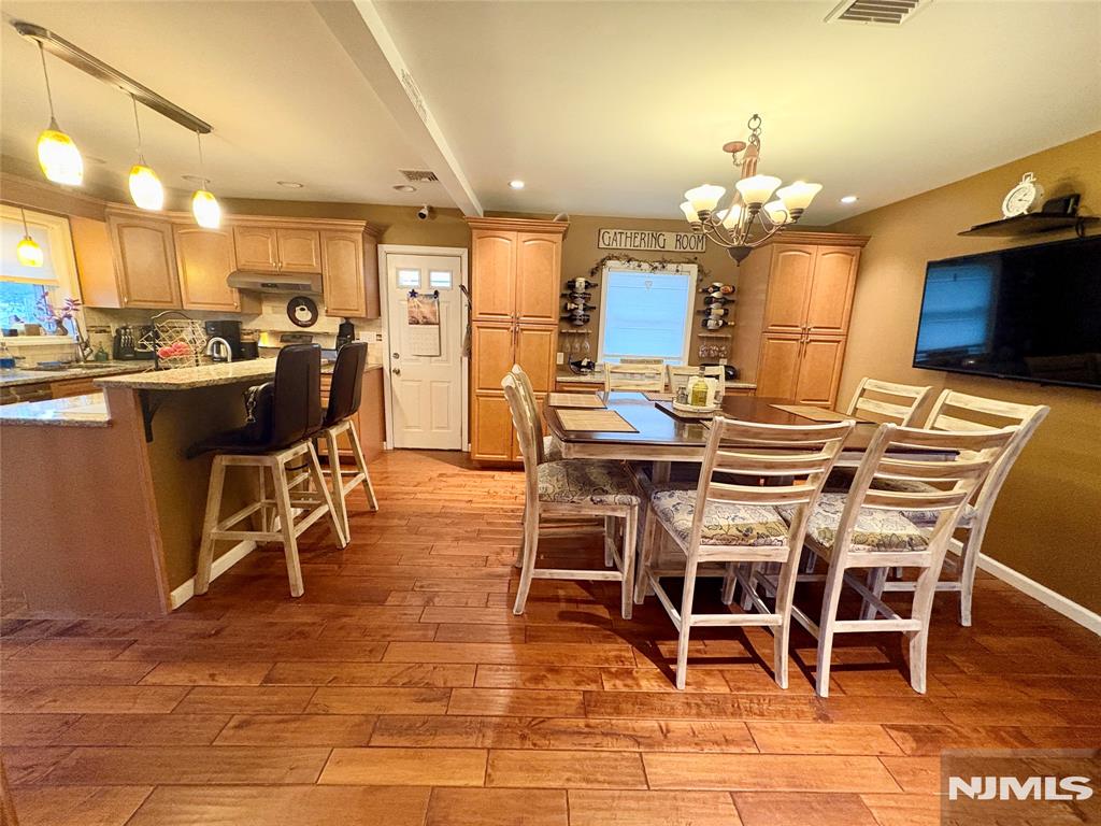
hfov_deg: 102.1
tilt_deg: -11.5
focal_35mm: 14
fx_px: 445
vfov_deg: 85.7
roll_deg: -1.4
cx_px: 550
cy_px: 413
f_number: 2.2
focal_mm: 2.22
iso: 800
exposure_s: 1/60
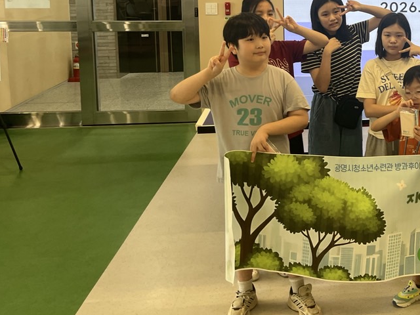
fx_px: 631
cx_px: 419
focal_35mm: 52
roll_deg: -0.9
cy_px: 36
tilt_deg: -7.4
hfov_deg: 33.7
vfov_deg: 27.1
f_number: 1.6
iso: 64
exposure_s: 1/120
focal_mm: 5.1
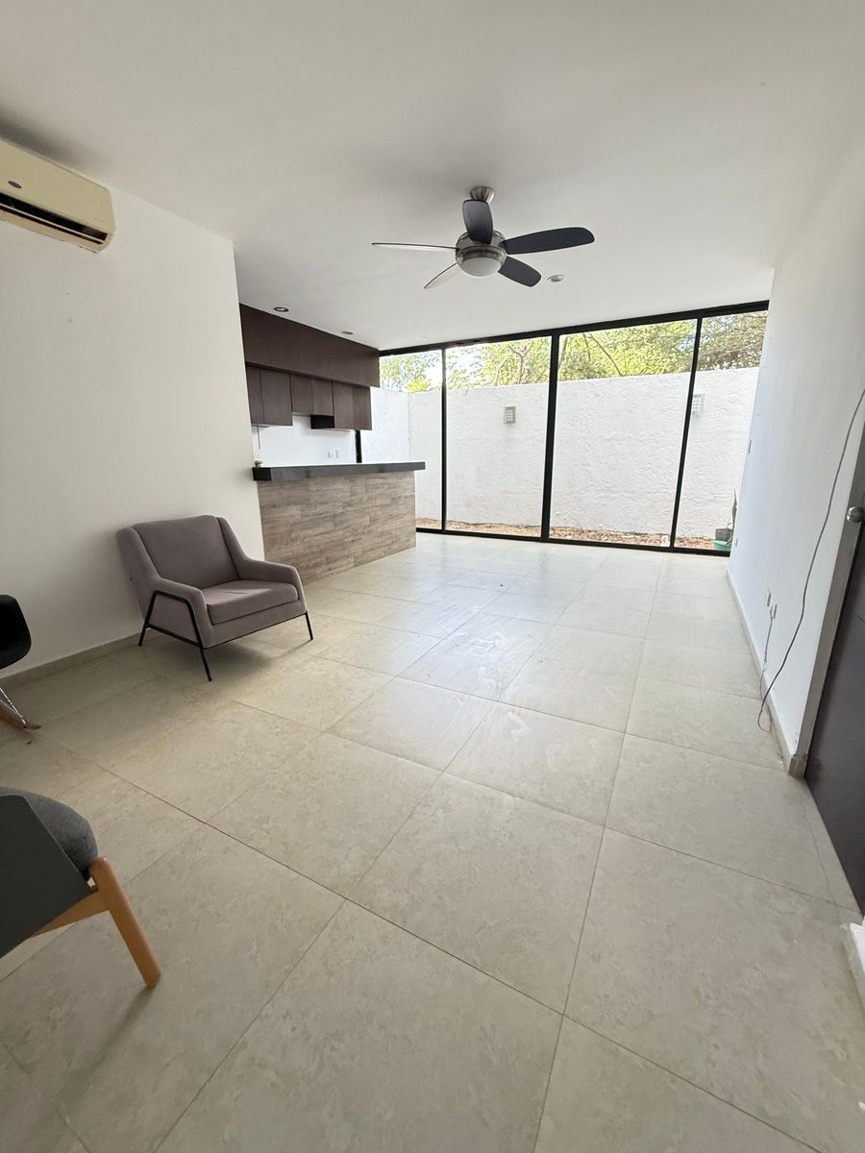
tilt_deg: -12.1
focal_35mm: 14
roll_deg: -0.6
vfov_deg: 102.1
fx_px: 466
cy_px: 576
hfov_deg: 85.7
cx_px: 432
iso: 250
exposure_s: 1/99
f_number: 2.2
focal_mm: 2.22
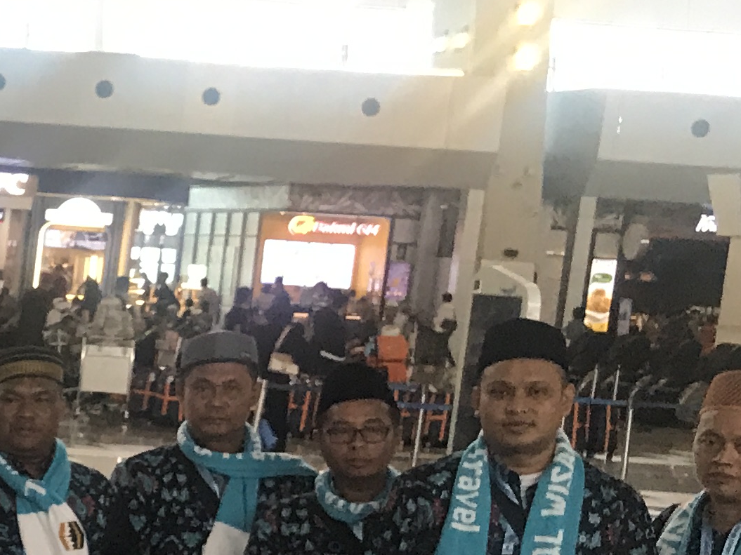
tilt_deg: -8.7
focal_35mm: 107
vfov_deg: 13.6
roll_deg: -4.2
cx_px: -619
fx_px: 2290
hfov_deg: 15.6
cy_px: 573
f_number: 1.8
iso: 32
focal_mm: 3.99
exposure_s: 1/30
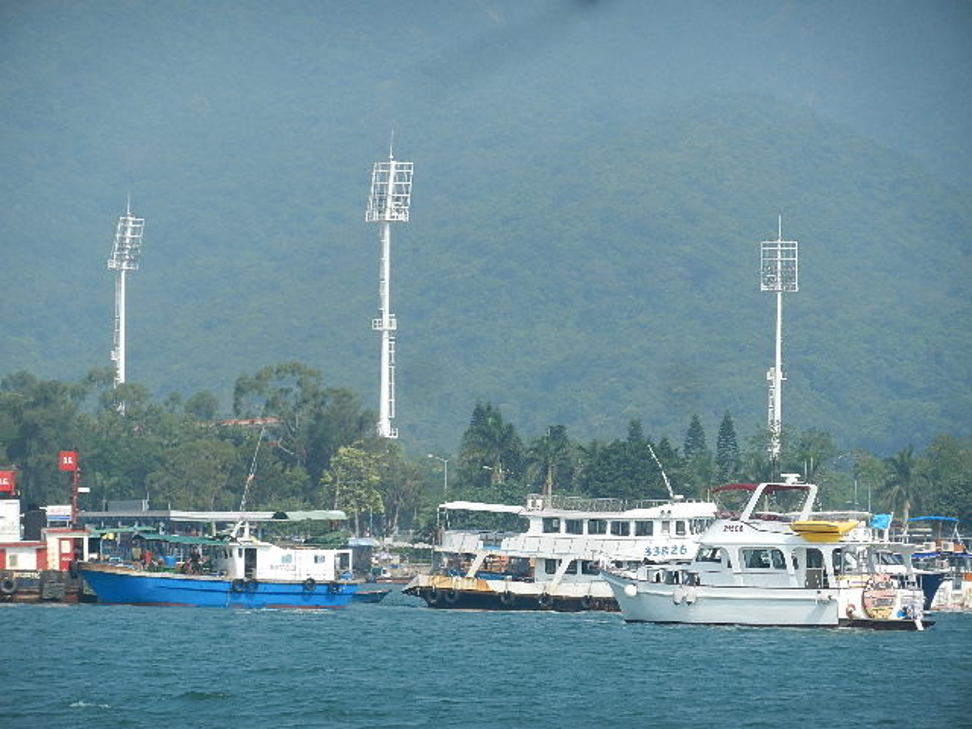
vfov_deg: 6.8
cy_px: 364
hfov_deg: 9.1
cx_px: 486
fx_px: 6093
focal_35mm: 217
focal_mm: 39.1
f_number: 5.3
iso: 160
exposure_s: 1/800
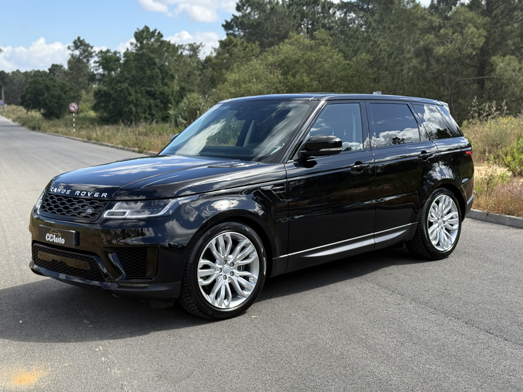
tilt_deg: -7.5
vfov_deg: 30.3
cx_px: 262
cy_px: 196
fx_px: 725
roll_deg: +1.0
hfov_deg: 39.7
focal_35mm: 48
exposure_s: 1/2415
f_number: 1.78
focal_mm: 6.76
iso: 100
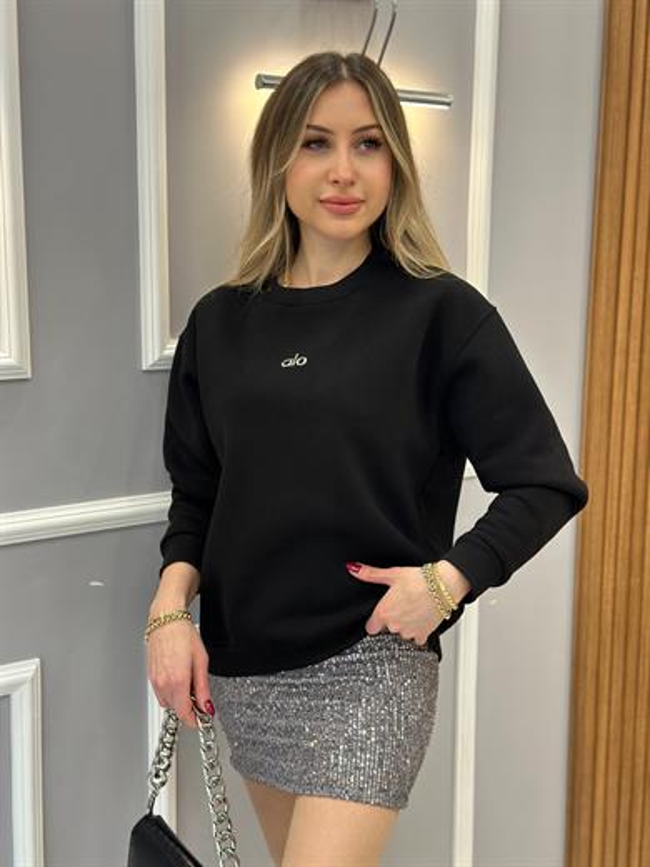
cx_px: 325
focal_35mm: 48
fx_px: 1202
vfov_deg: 39.7
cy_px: 434
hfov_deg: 30.3
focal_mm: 6.86
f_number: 1.78
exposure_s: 1/100
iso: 125
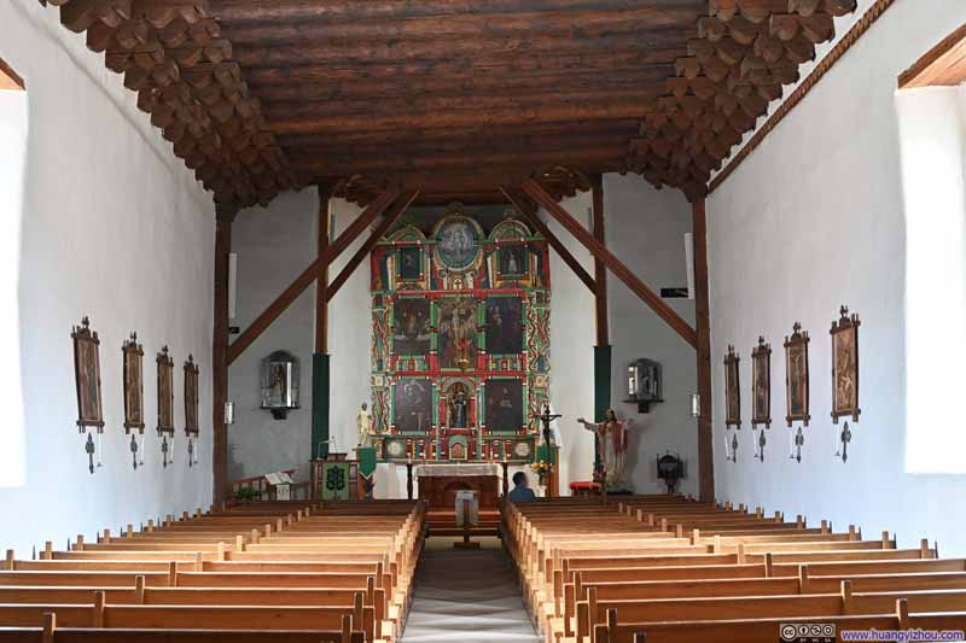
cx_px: 483
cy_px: 322
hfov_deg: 46.4
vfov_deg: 31.9
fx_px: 1127
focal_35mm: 42
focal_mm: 42
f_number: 4
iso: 900
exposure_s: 1/20
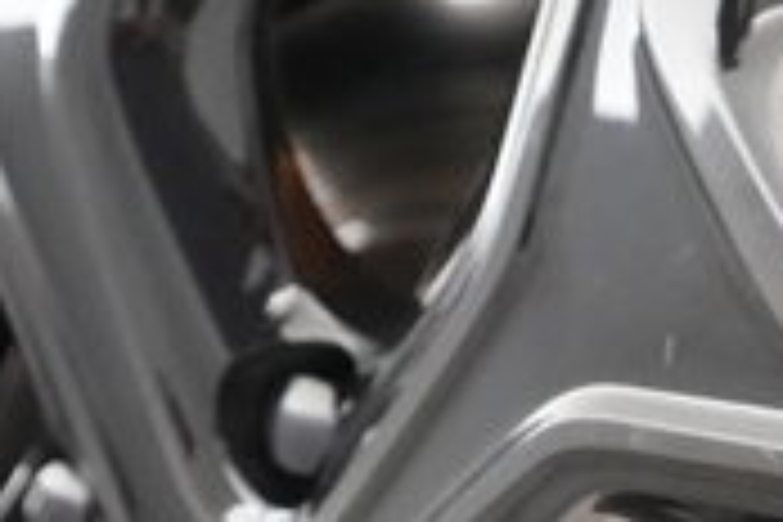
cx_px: 990
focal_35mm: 103
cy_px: 657
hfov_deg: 18.6
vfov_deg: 12.9
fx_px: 2240
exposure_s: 1/100
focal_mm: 28
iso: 16000
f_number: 4.5
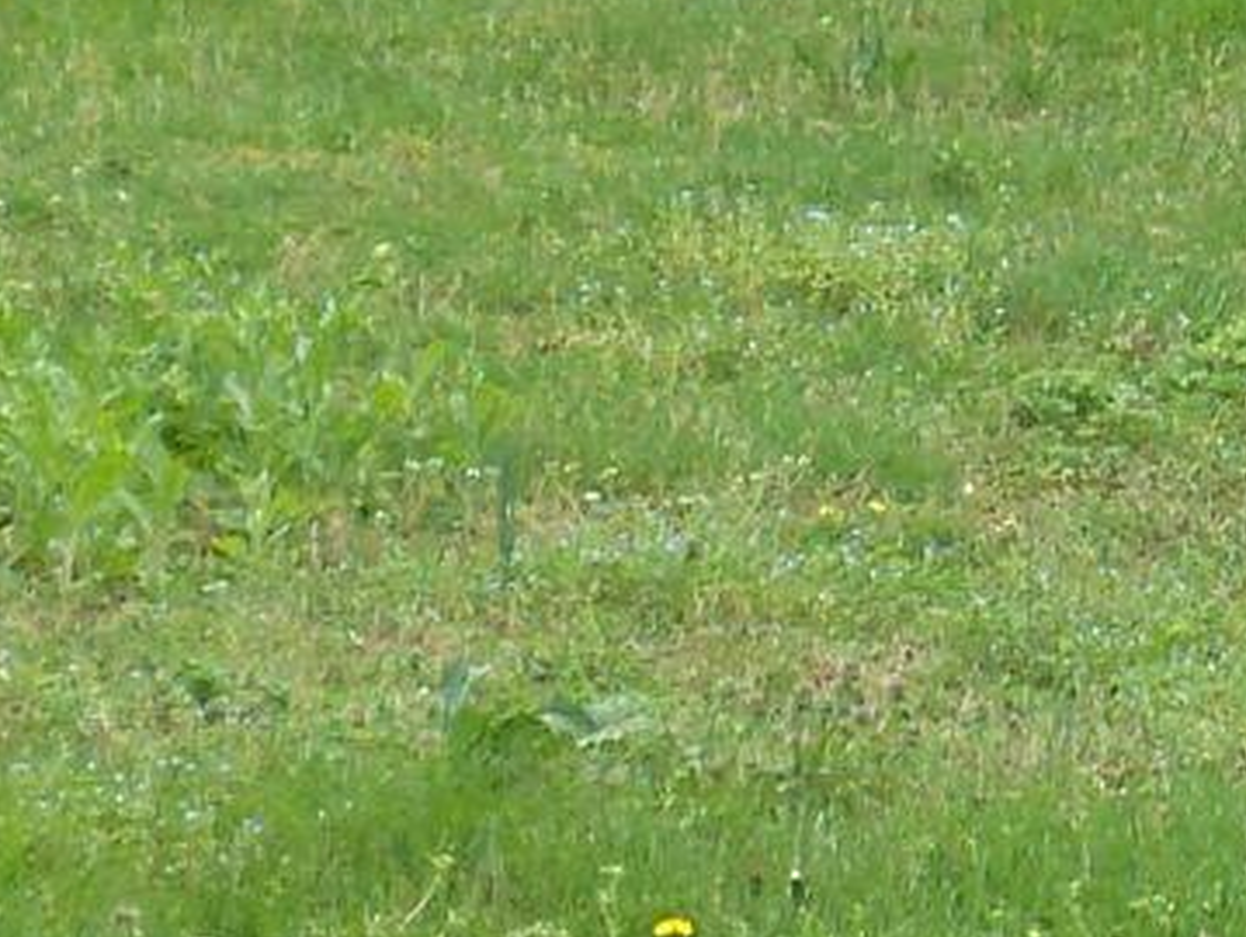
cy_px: -600
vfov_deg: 6.7
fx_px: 7855
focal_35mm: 218
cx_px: 2430
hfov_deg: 8.6
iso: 100
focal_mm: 6.2
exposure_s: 1/200
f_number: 3.8
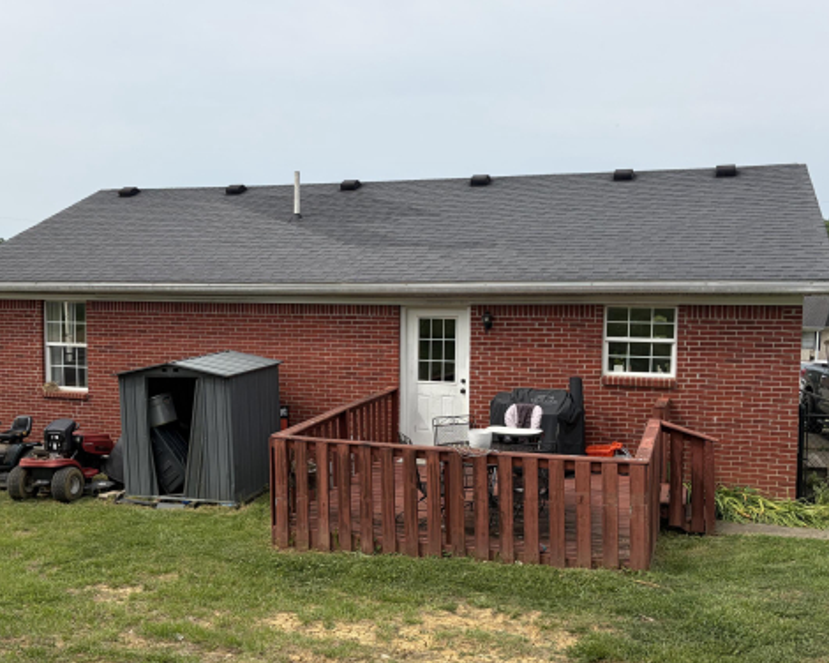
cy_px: 360
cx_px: 355
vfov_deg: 41.1
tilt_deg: -3.4
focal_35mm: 36
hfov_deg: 50.1
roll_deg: -0.9
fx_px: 883
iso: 64
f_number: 1.6
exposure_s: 1/4329
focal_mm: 5.96
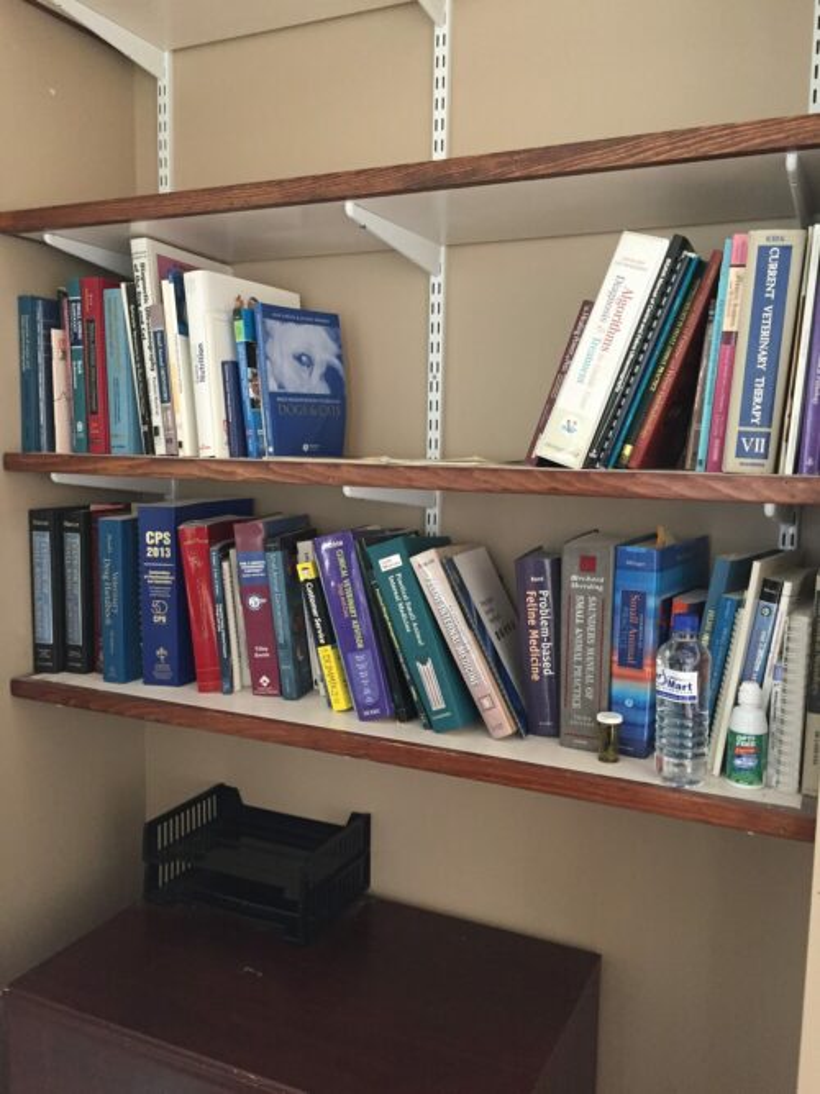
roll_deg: -0.9
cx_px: 410
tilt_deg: -6.4
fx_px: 916
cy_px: 547
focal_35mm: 29
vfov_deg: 61.7
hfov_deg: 48.2
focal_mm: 4.15
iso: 160
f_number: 2.2
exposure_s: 1/30
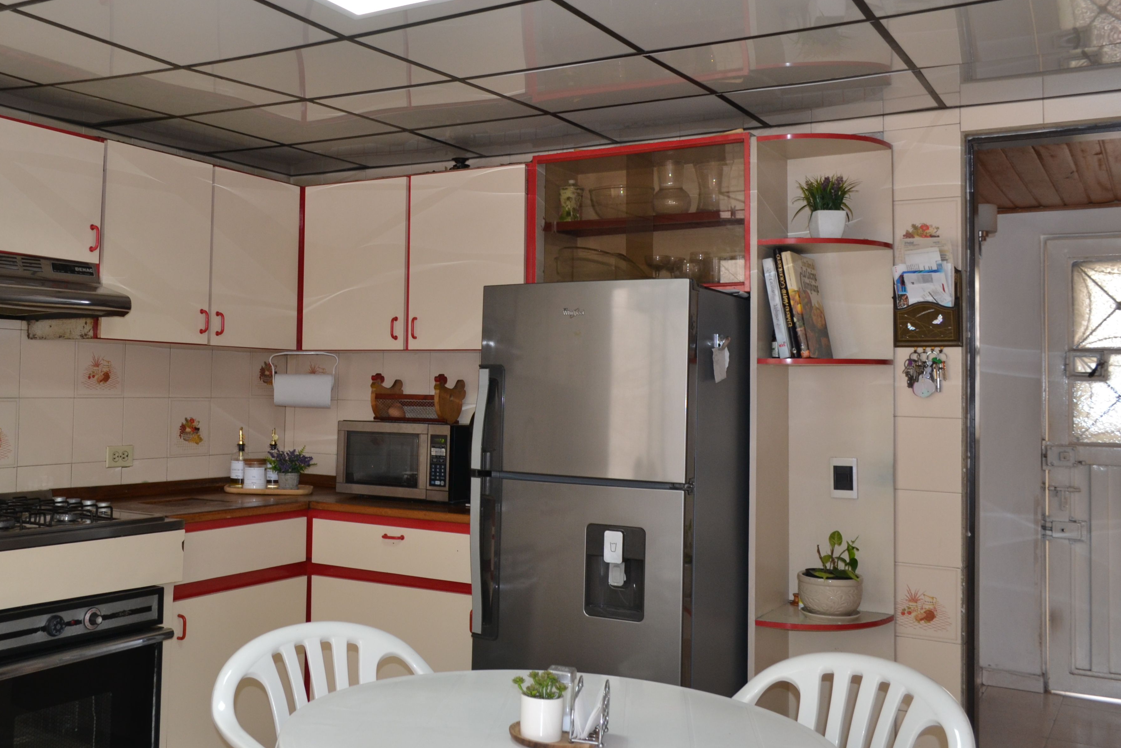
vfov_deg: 37.8
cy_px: 324
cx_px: 422
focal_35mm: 35
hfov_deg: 53.8
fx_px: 1090
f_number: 4
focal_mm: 18
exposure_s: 1/100
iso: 400
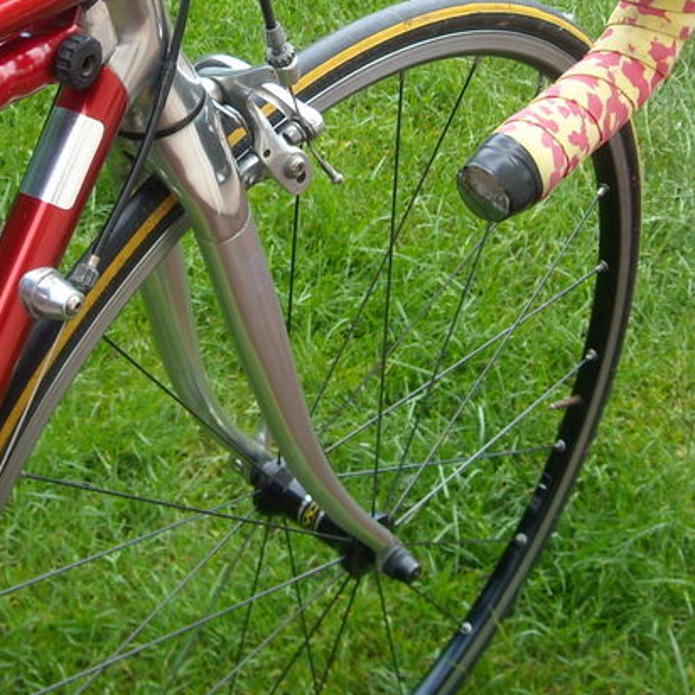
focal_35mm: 75
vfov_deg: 22.5
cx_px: 150
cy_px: 83
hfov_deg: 22.8
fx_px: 1704
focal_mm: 5.7
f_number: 2.8
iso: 64
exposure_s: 1/129
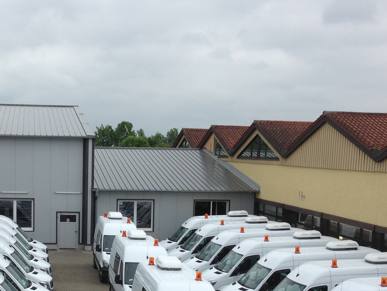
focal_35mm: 65
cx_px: 129
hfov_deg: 29.6
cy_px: 241
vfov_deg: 22.2
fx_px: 727
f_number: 2.4
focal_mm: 4.12
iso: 50
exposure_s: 1/236
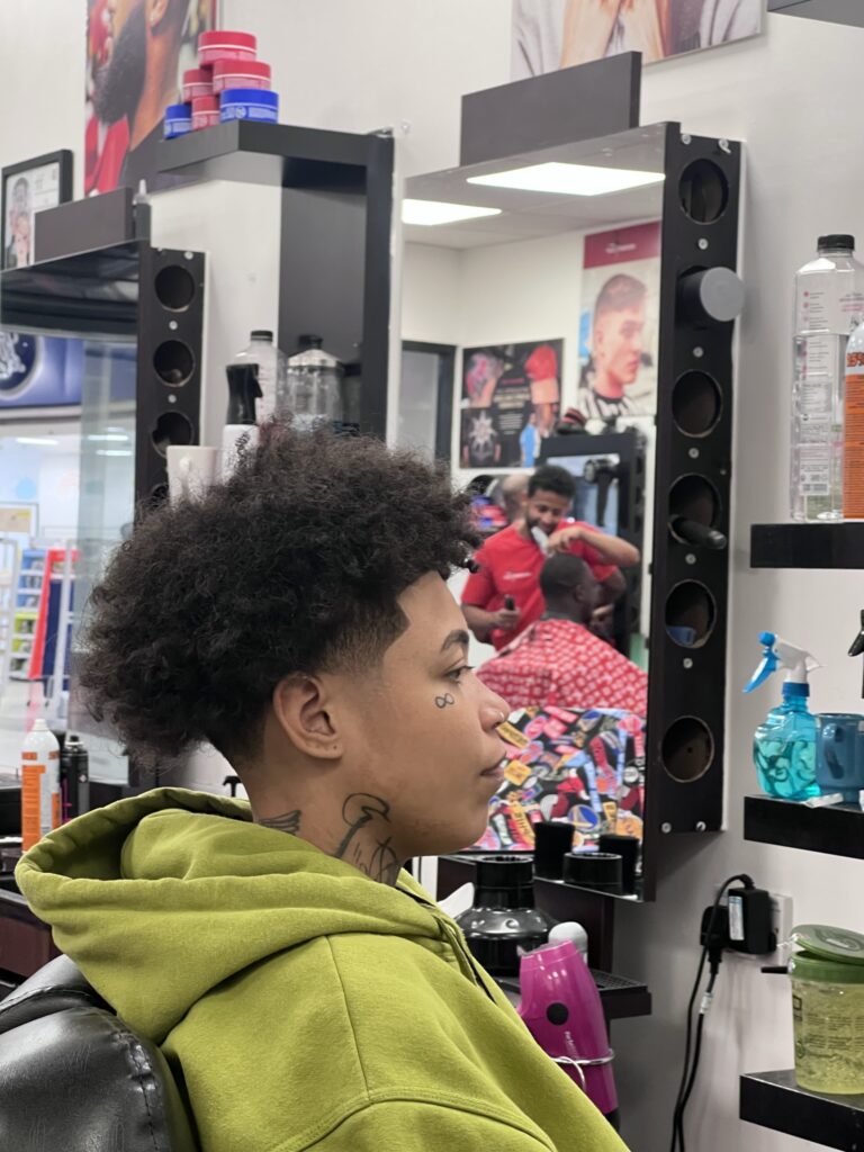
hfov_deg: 19.1
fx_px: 2563
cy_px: 576
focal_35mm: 77
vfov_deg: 25.3
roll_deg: -1.8
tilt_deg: -0.4
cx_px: 432
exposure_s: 1/50
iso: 250
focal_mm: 9
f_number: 2.8
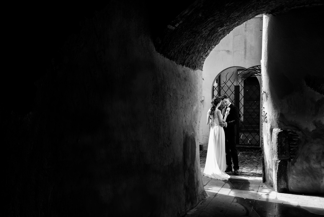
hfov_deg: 50.7
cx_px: 162
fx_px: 342
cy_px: 108
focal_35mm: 38
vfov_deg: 35.1
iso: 800
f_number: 9
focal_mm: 38
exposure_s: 1/250
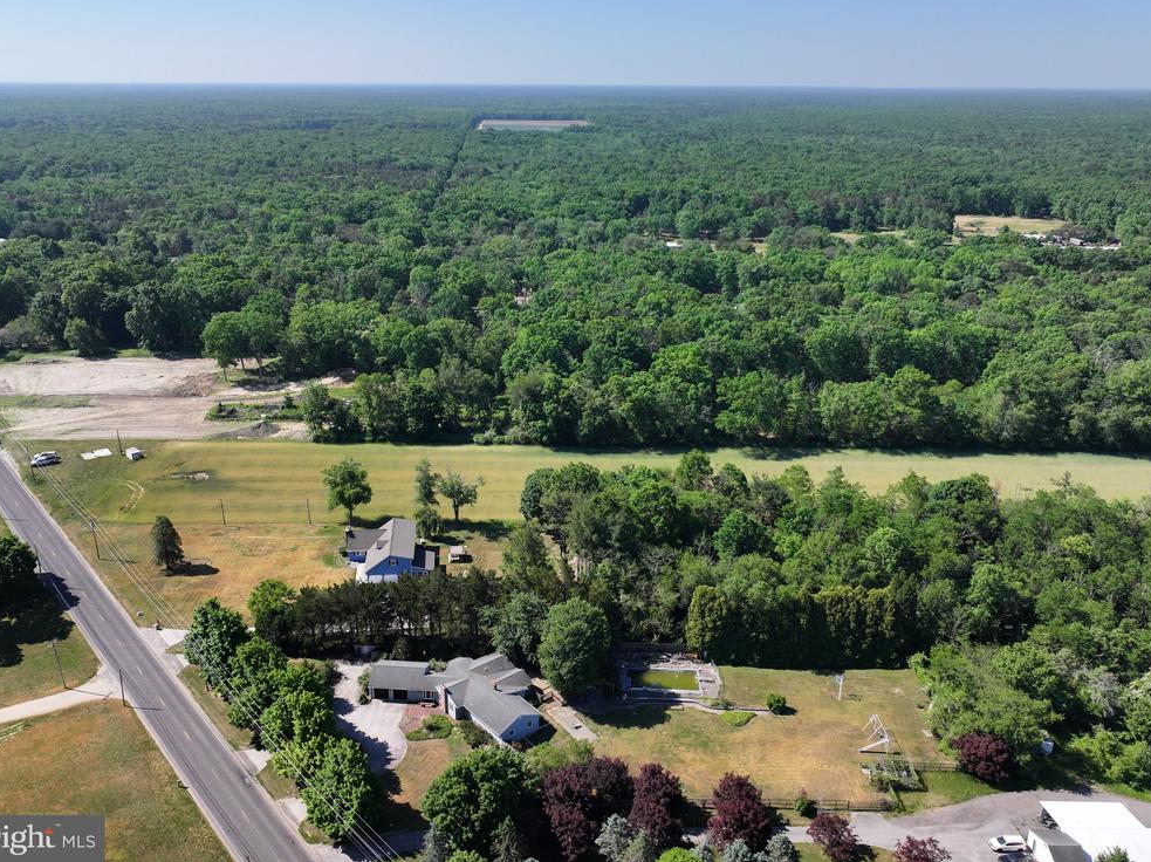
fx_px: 831
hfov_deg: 69.4
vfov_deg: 54.8
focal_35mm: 25
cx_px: 559
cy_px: 414
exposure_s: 1/2000
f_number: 2.8
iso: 140
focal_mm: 12.29
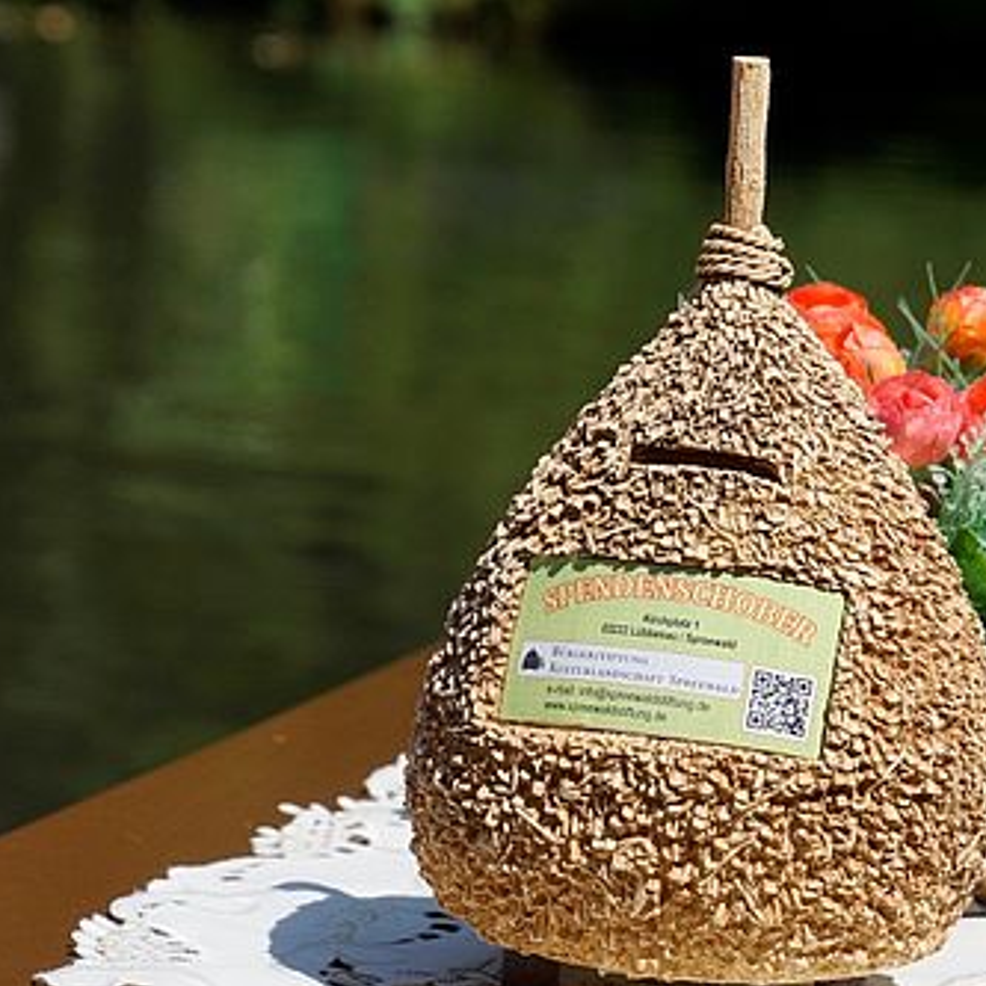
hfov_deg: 9.3
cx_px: 737
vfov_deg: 9.4
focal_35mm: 187
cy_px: 450
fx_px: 6021
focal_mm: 75
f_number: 6.3
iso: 200
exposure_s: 1/1250
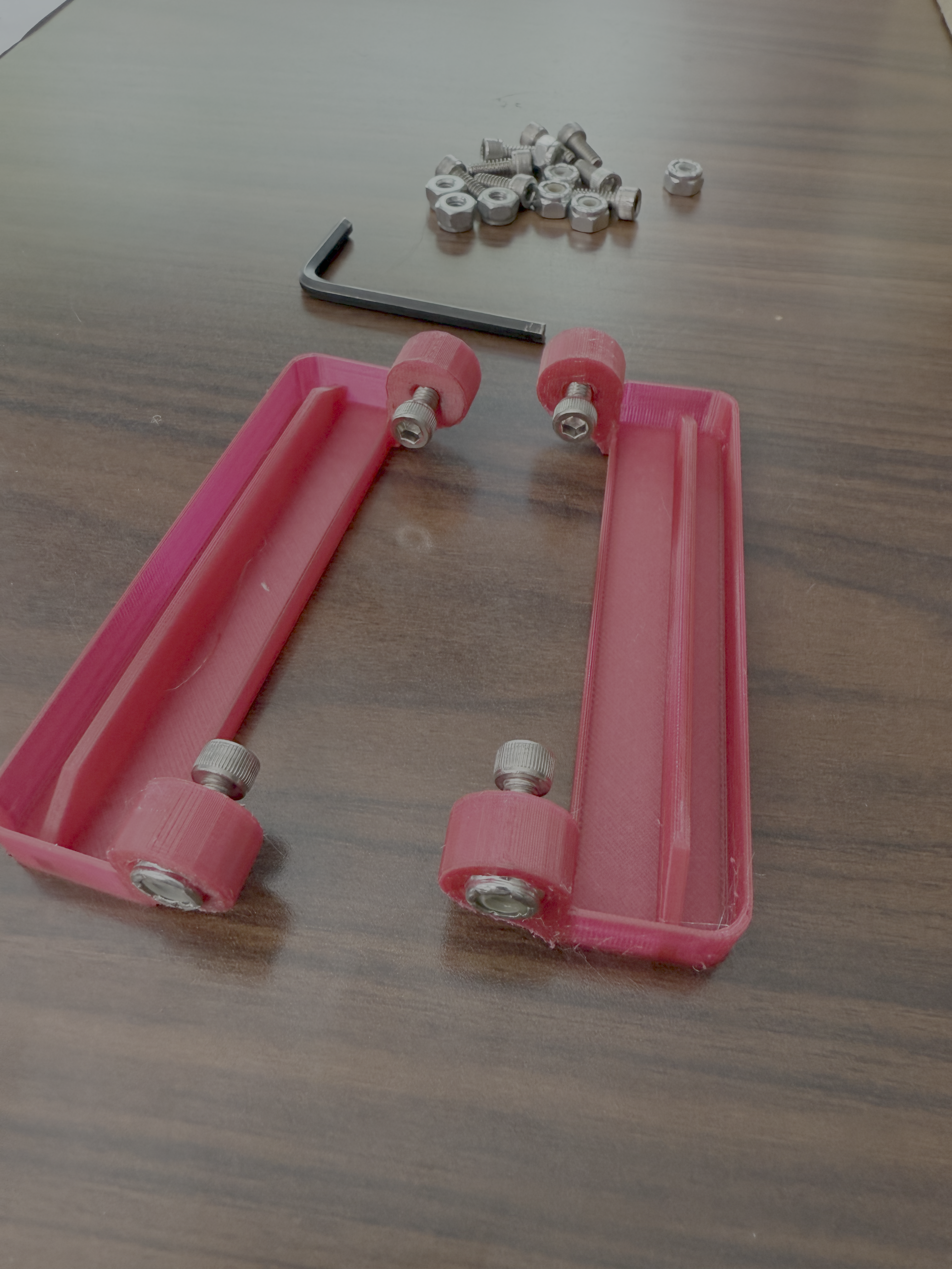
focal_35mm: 24
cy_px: 634
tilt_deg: -48.5
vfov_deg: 71.6
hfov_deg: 56.8
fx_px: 880
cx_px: 476
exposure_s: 1/60
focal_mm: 2.22
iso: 250
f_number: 2.2
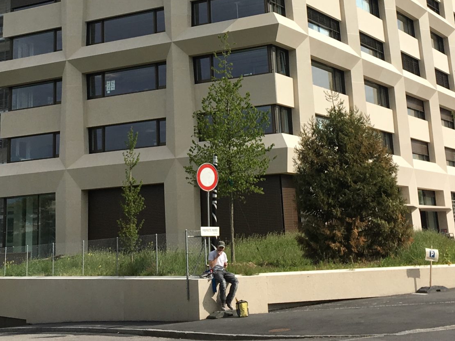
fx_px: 881
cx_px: 197
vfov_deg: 20.9
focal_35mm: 67
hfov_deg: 28.9
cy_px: -30
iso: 25
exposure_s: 1/2079
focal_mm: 4.15
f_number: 2.2
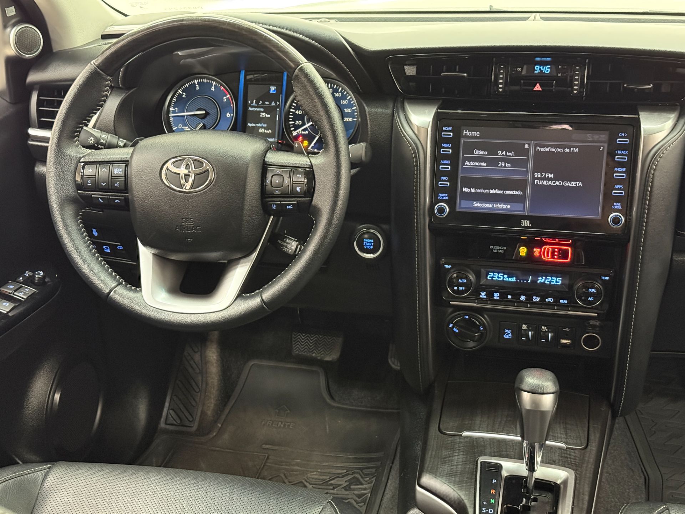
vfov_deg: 30.3
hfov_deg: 39.7
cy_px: 257
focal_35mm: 48
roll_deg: +1.7
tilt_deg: -23.8
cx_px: 342
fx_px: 950
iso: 640
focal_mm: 6.76
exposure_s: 1/20
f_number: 1.78
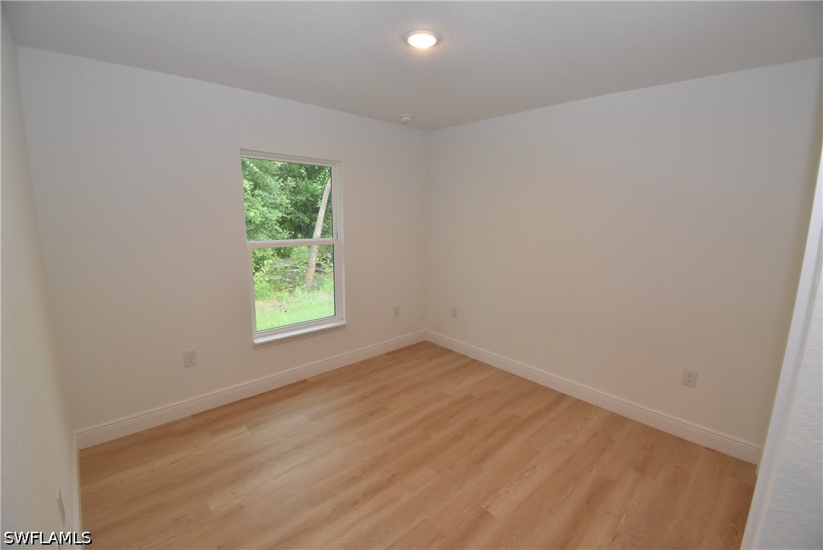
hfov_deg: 100.4
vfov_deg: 77.4
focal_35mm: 15
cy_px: 275
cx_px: 412
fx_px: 343
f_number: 8
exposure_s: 1/100
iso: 1600
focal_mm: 10
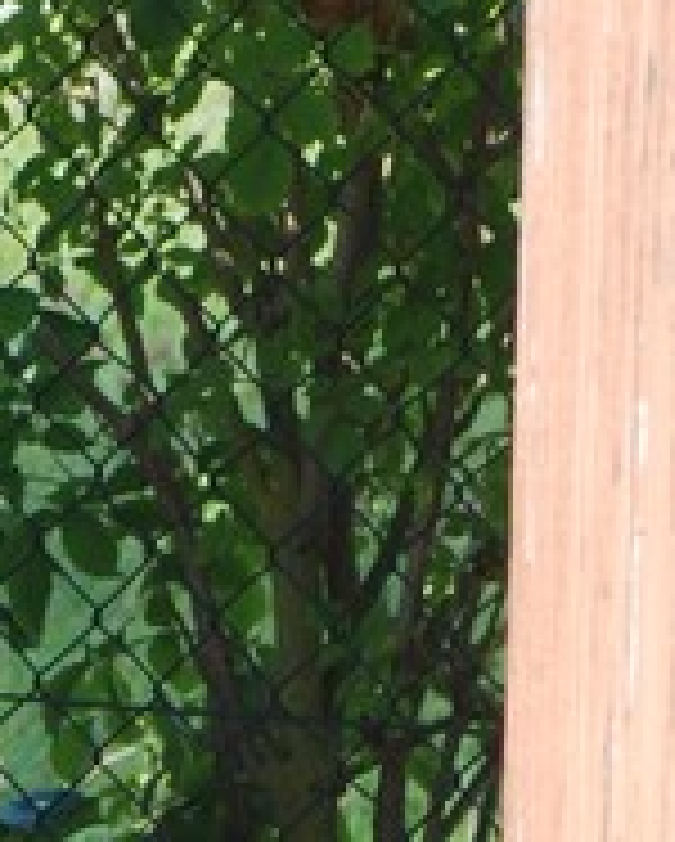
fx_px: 10334
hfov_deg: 3.7
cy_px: 1166
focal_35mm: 415
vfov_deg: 4.6
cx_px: -700
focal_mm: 55
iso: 100
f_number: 4.5
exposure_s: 1/160
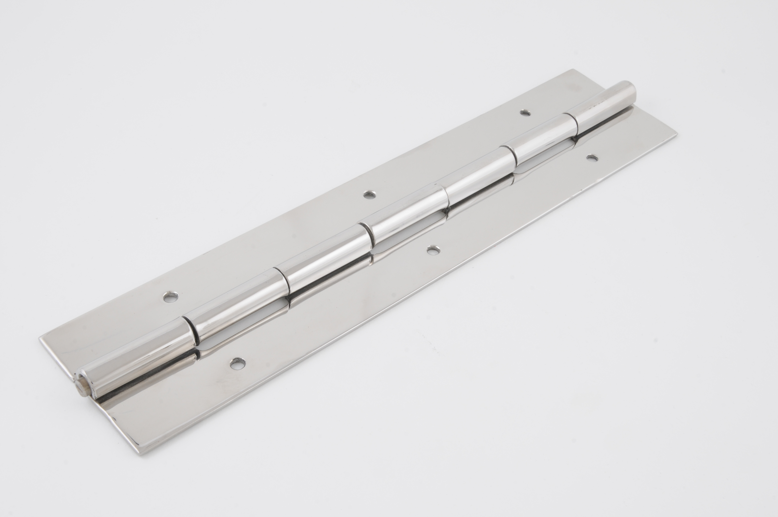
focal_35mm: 51
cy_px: 258
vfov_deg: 26.4
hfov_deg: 38.9
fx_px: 1101
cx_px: 389
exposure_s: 1/100
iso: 250
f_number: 22
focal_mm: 34
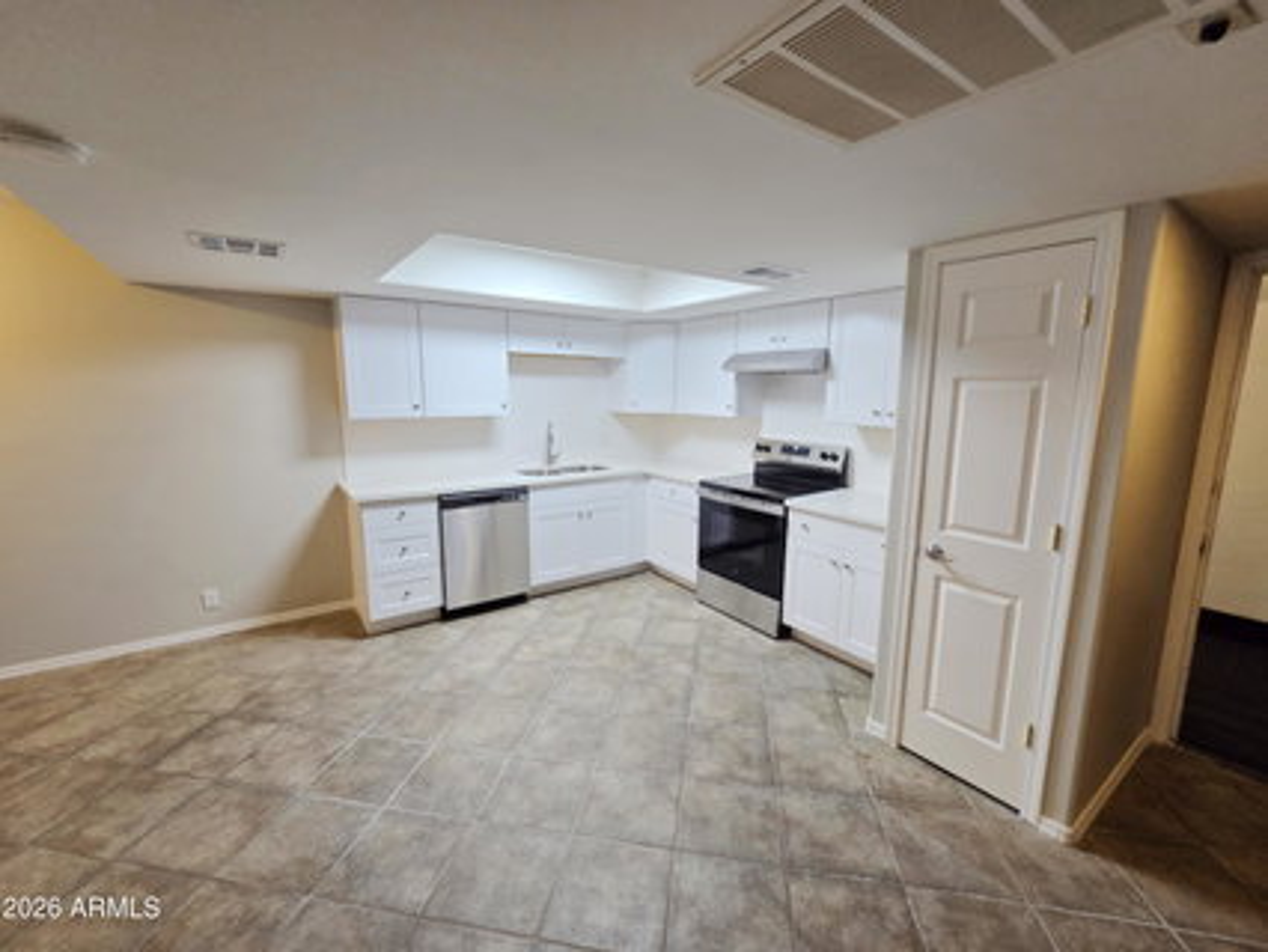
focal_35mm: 13
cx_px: 634
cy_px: 476
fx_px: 476
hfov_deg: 106.1
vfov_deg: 90.0
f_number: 2.2
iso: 250
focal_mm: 2.2
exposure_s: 1/60
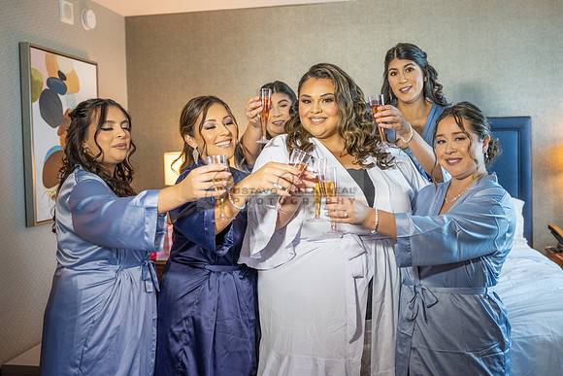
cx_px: 295
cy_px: 169
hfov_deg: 53.0
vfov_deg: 36.8
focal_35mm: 36
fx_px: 564
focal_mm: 32.2
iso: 800
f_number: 2.8
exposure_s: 1/80
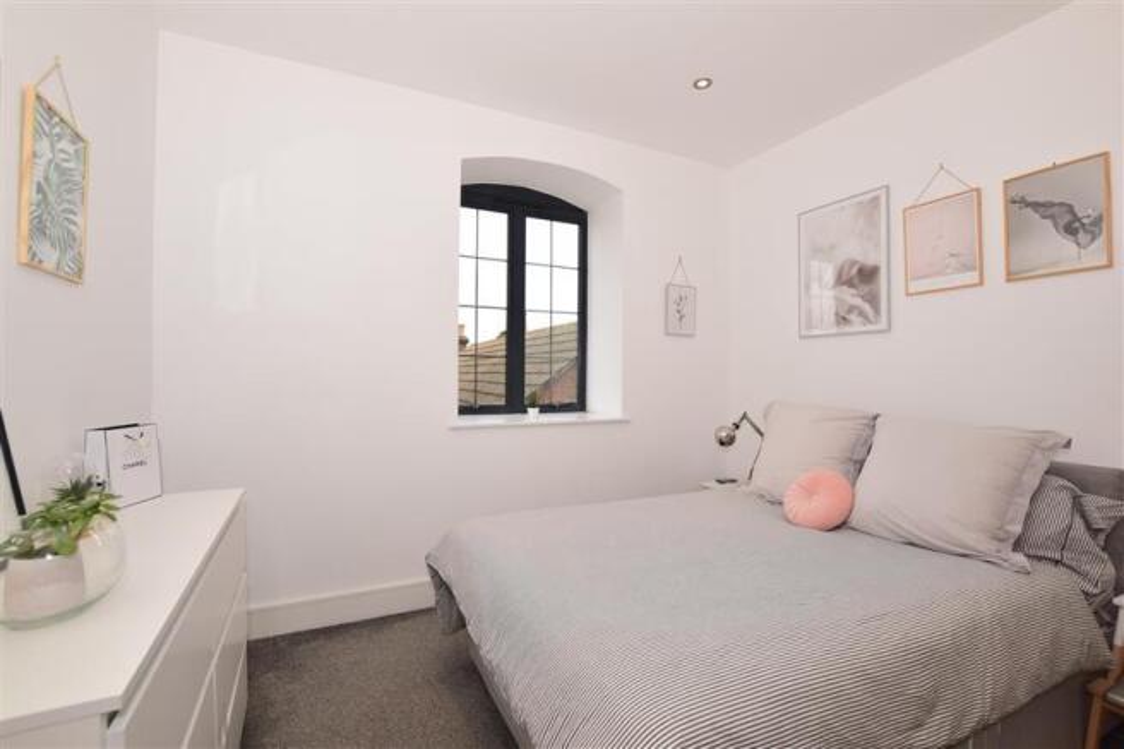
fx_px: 468
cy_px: 374
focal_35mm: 15
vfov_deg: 77.3
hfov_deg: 100.4
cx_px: 562
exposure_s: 1/60
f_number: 7.1
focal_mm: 10
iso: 400
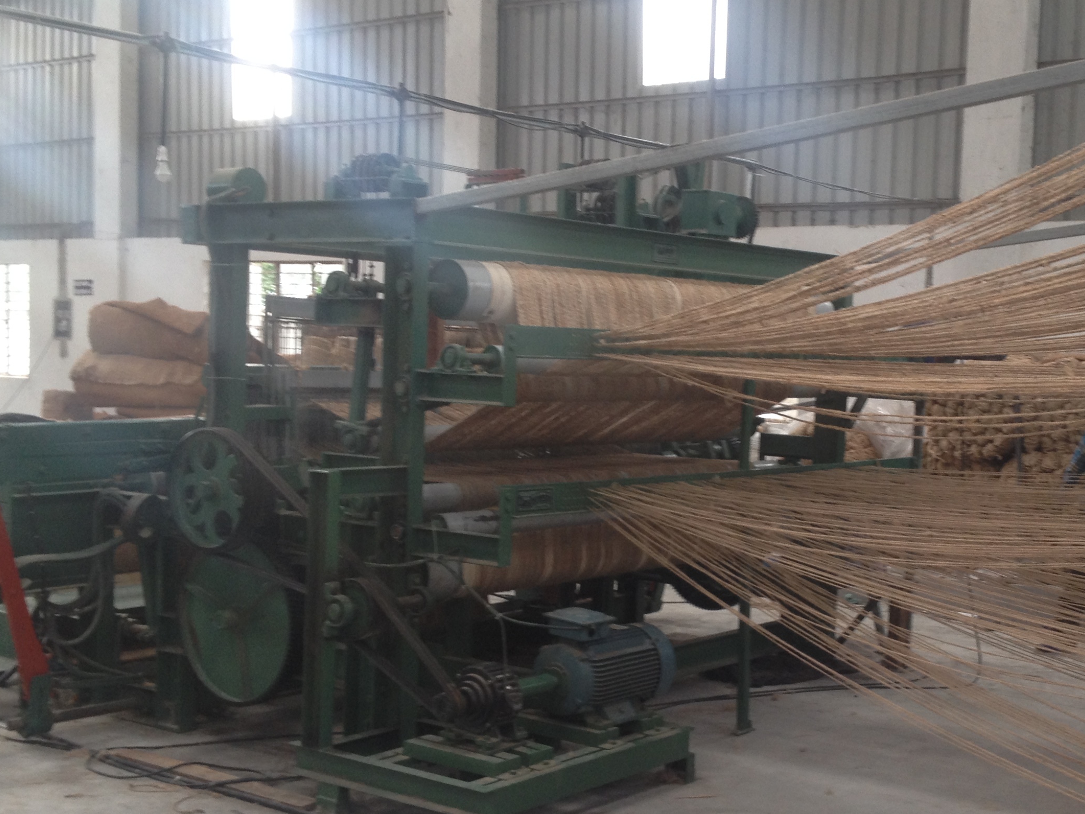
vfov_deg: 26.5
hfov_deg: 34.5
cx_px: 741
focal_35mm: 55
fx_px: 1724
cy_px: 471
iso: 50
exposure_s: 1/24
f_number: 2.4
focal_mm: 4.28
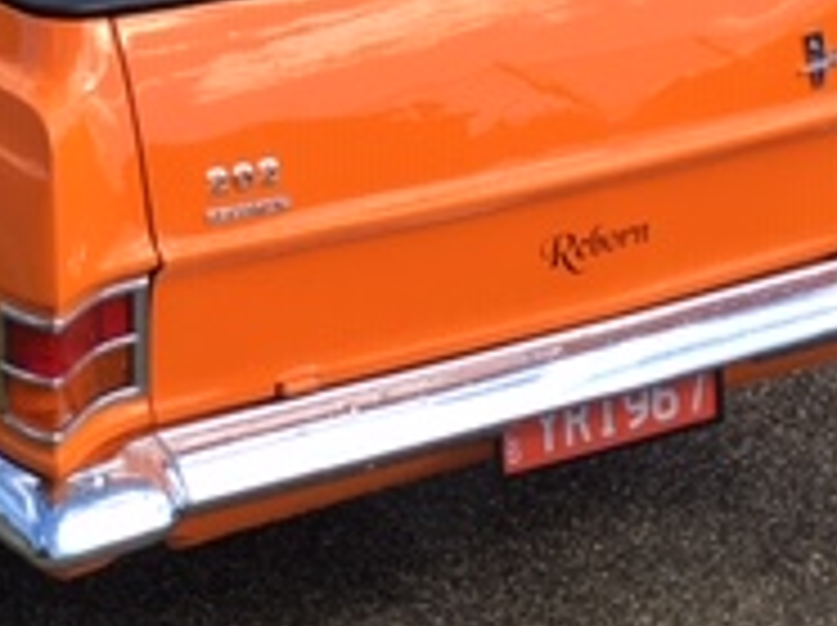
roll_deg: +4.6
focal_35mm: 100
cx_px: 32
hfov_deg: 19.2
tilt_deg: -22.6
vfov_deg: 14.3
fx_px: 2415
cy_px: -108
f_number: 2.2
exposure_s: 1/582
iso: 25
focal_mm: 4.15
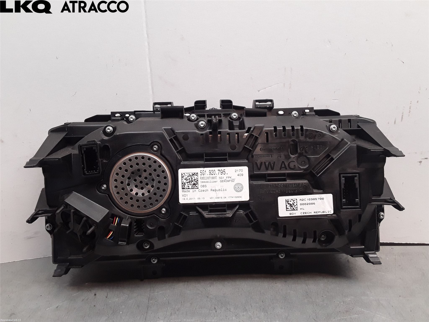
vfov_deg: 49.7
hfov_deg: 63.4
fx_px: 347
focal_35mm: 28
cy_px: 161
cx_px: 214
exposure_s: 1/100
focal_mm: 2.91
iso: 100
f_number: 1.9
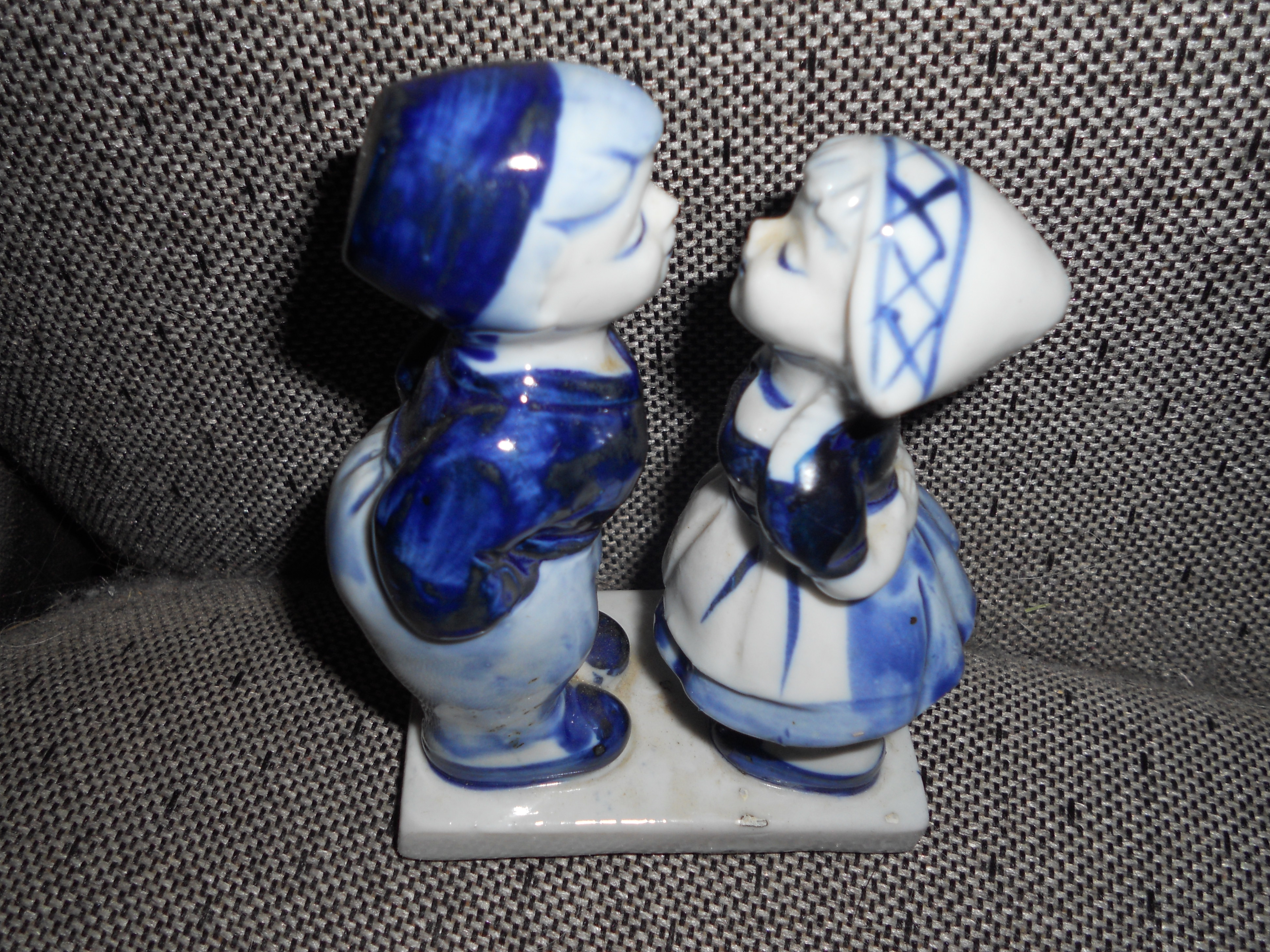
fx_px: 1211
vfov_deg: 42.9
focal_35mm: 33
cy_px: 465
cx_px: 617
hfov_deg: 55.3
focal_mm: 5.8
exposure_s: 1/25
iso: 80
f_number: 8.8
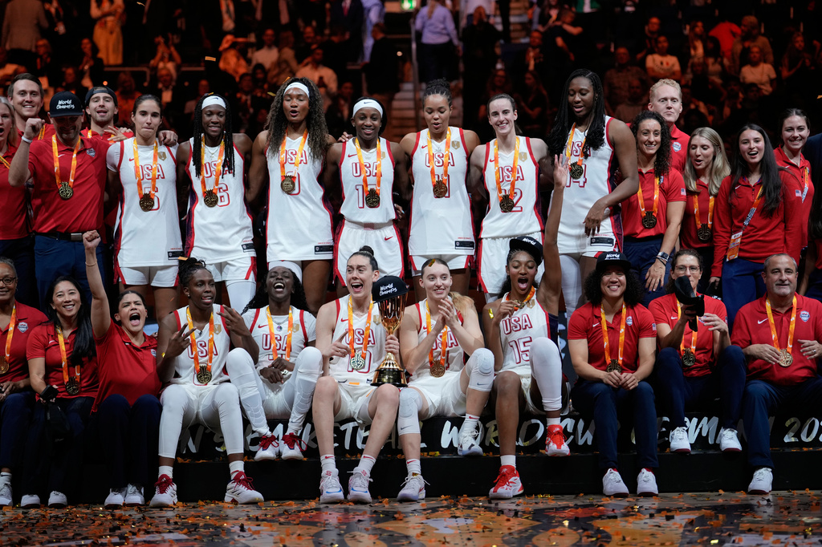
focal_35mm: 103
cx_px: 411
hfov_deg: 19.8
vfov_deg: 13.3
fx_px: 2351
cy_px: 274
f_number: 2.8
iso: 1600
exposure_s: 1/800
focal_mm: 103
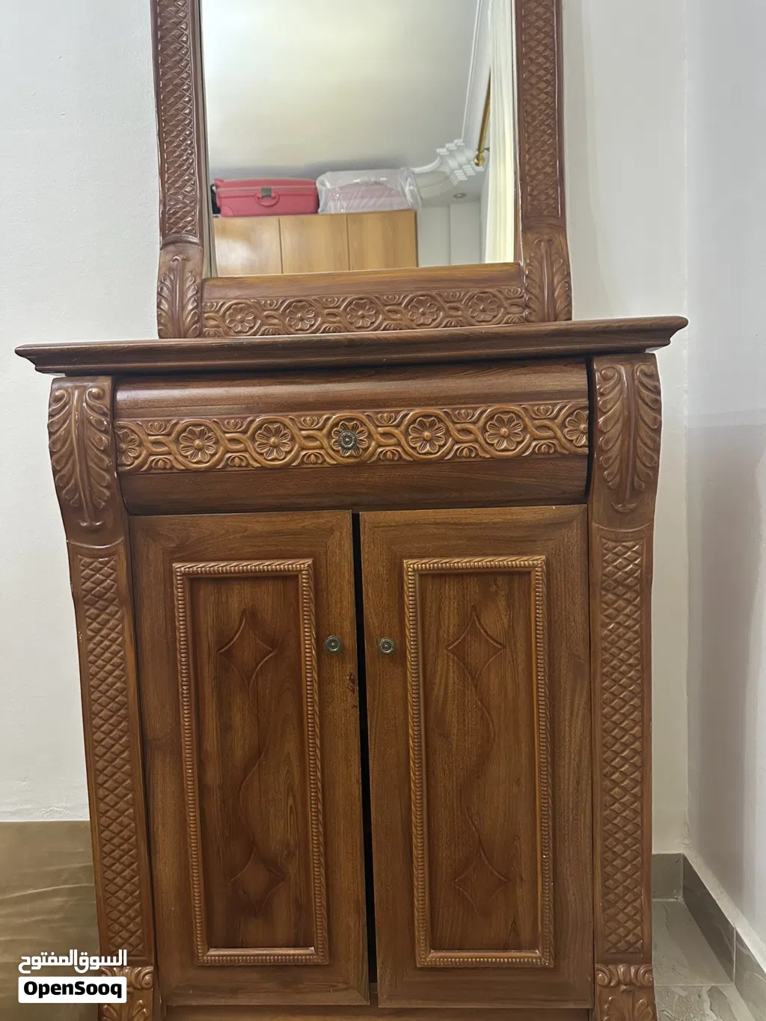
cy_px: 510
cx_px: 383
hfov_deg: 56.8
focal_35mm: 24
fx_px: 708
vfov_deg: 71.6
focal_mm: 6.86
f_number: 1.78
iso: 640
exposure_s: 1/50
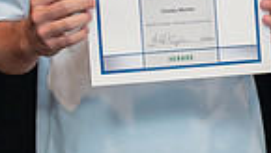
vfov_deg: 4.6
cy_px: 32
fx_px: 1907
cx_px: 433
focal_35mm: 265
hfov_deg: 7.9
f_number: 1.2
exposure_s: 1/320
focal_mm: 50
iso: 200
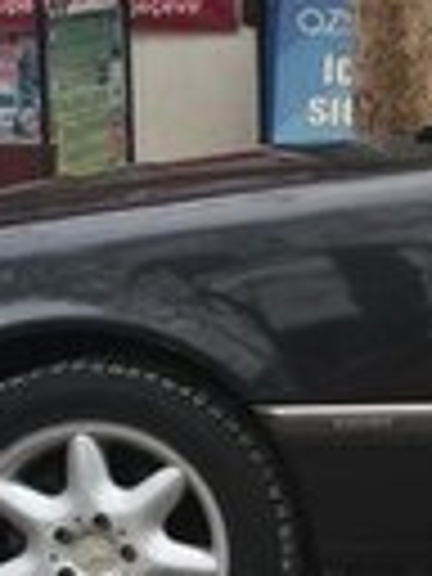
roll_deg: -0.3
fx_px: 2479
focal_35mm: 149
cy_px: 268
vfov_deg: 13.3
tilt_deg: -6.0
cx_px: 1012
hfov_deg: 9.0
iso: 25
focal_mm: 4.15
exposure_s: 1/100
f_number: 2.2
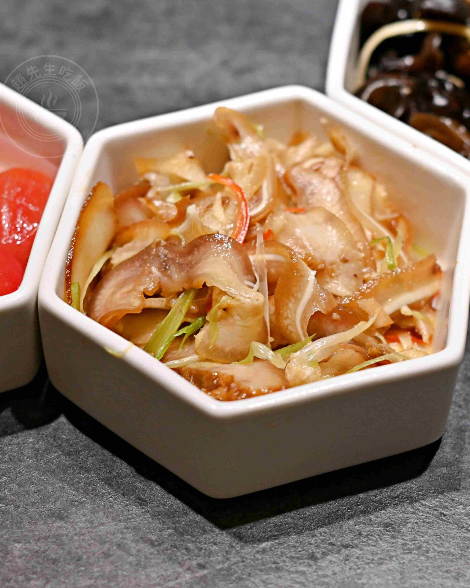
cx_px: 300
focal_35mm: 106
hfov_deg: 14.5
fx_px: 1843
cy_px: 293
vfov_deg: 18.1
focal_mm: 50
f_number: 2.8
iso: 360
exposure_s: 1/200
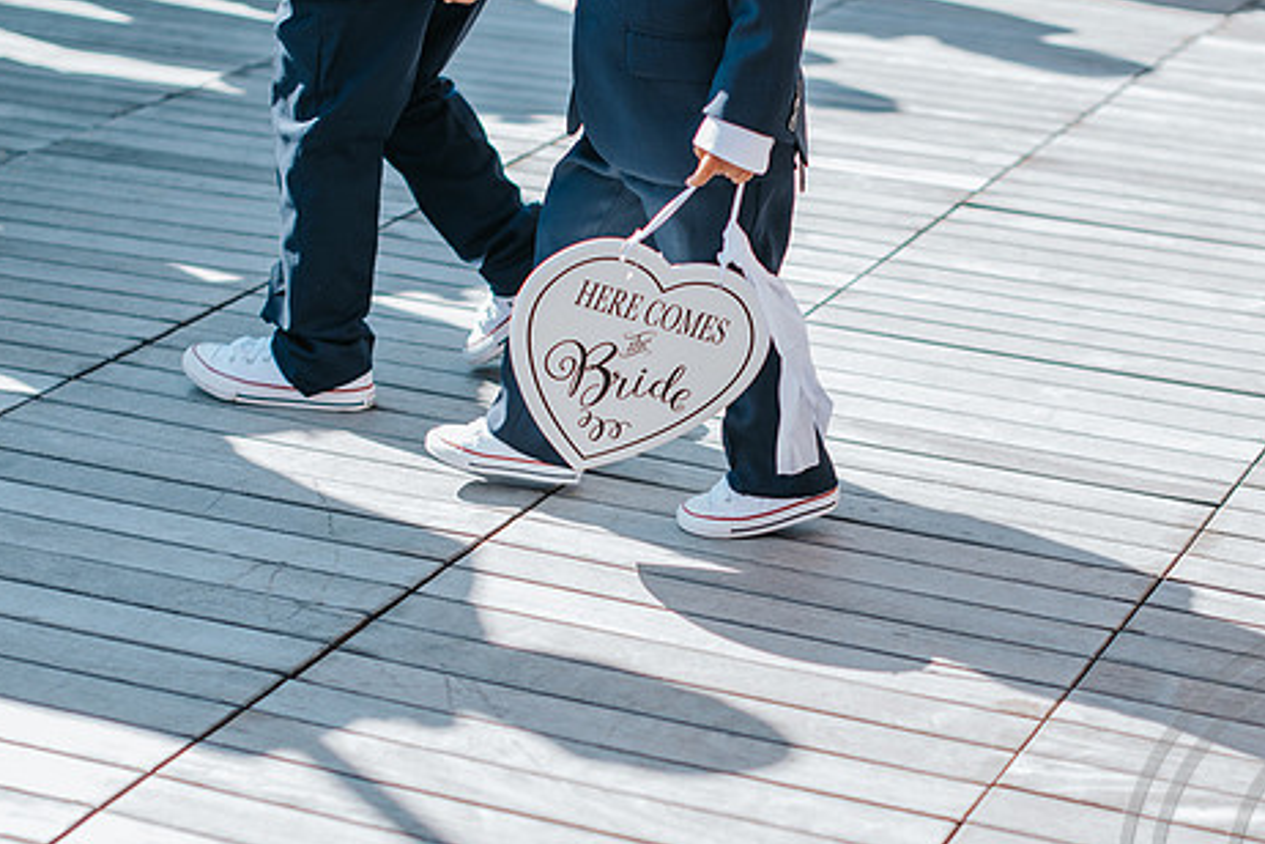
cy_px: 558
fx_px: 3162
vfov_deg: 15.2
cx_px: 708
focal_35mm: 90
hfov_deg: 22.6
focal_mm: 50
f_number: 2.5
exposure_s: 1/640
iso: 64
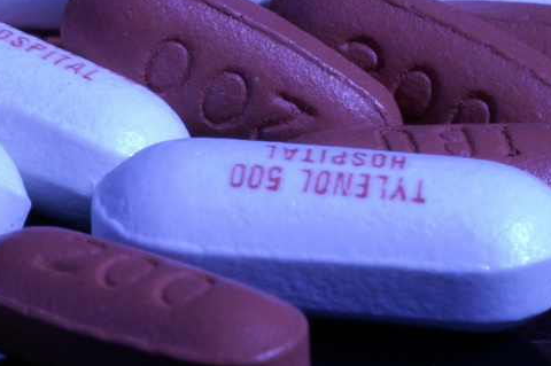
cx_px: 124
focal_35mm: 239
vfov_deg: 5.7
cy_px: 61
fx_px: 3654
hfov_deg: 8.6
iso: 100
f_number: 32
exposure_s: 1/60
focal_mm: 90
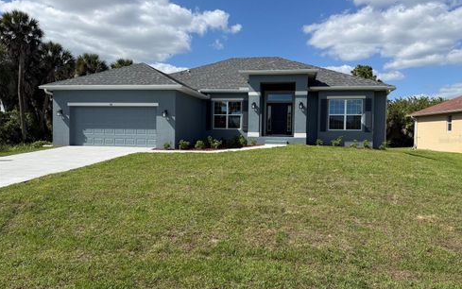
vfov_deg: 47.6
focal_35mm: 26
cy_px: 140
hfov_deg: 70.4
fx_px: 327
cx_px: 231
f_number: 1.78
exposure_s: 1/4975
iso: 80
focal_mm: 6.76
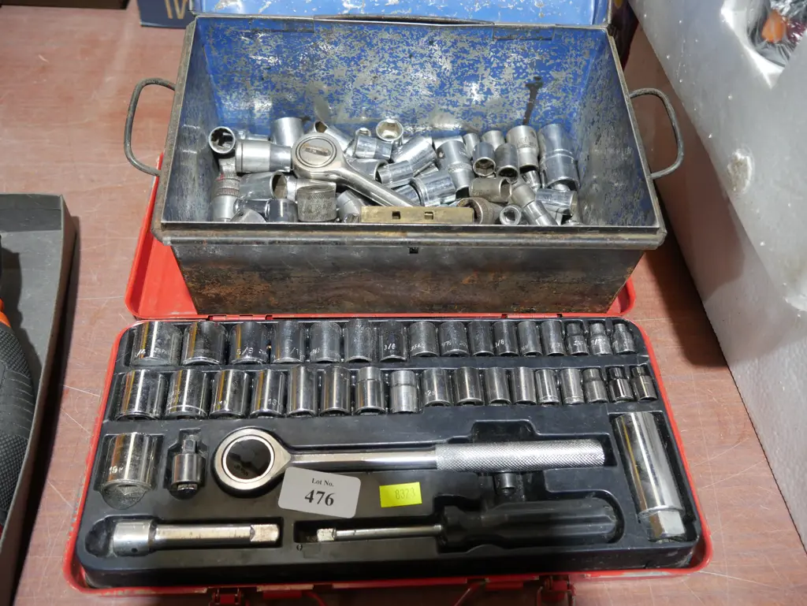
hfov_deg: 59.9
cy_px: 303
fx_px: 700
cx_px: 404
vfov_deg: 46.8
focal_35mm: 30
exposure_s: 1/60
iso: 640
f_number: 3.6
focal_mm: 15
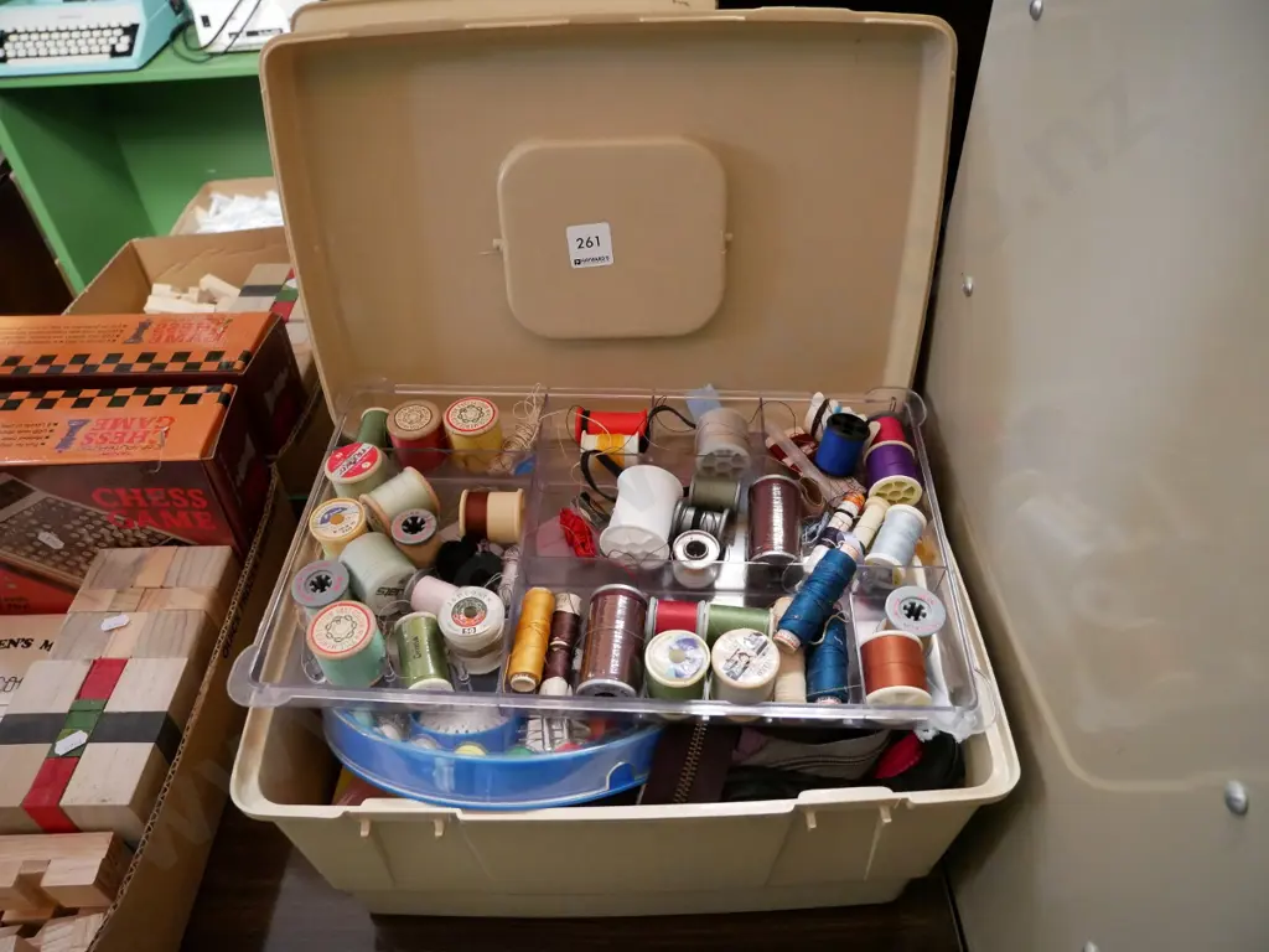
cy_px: 476
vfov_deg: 56.8
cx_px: 634
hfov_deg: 71.6
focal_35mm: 24
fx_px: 880
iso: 3200
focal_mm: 12
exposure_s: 1/40
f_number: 4
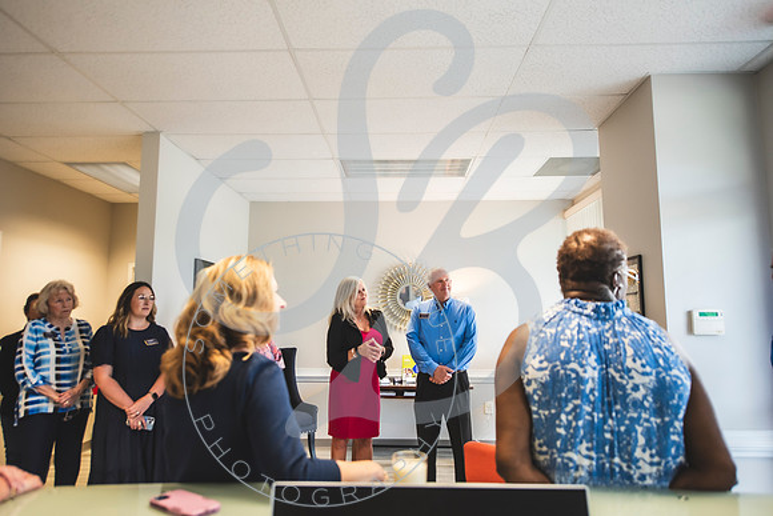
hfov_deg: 73.3
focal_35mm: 24
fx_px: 520
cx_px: 386
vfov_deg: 52.8
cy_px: 258
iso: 1000
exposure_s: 1/200
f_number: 2.8
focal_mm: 24
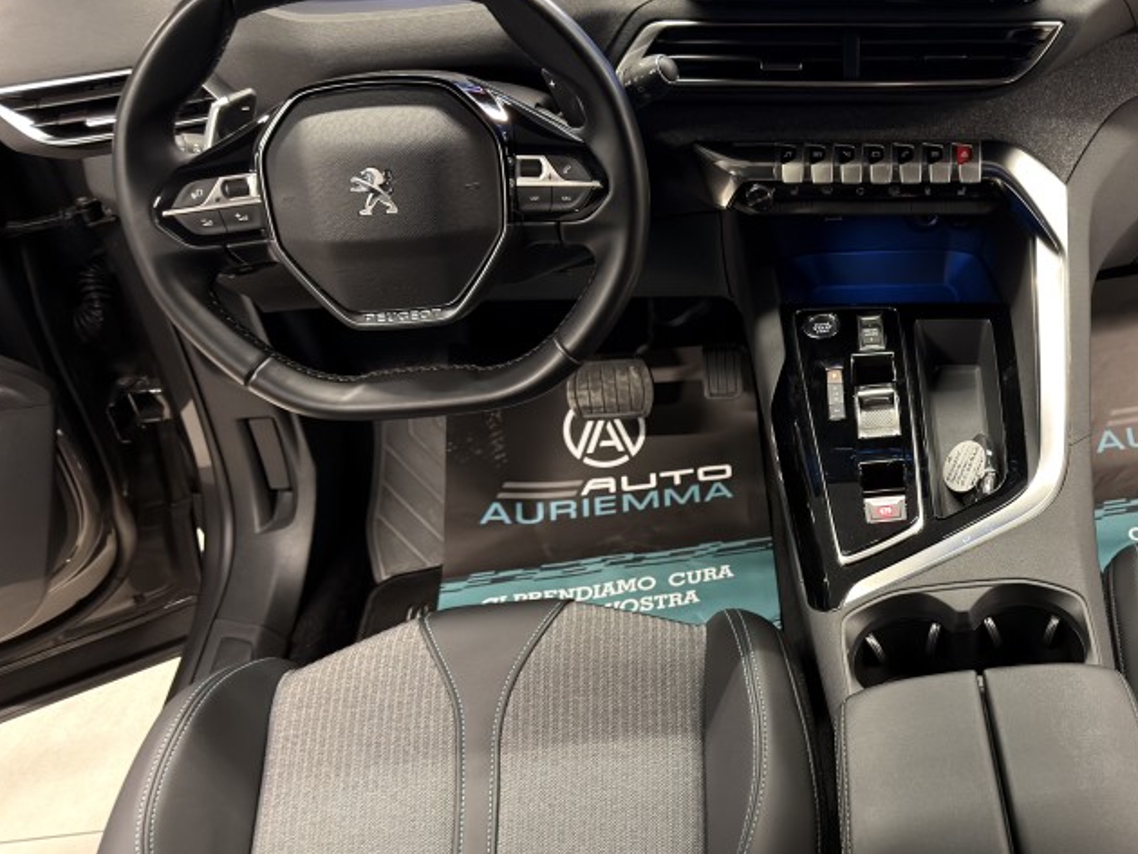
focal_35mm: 39
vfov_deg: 36.8
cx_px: 885
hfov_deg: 45.8
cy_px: 442
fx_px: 1283
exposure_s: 1/25
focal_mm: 6.76
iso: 640
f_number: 1.78
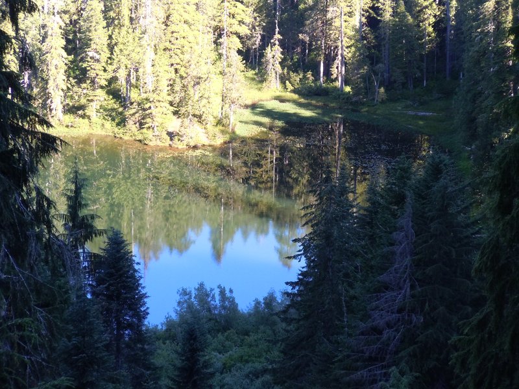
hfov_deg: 14.0
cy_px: 194
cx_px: 260
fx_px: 2114
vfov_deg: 10.5
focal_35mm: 141
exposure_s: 1/100
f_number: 5.5
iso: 250
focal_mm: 25.3
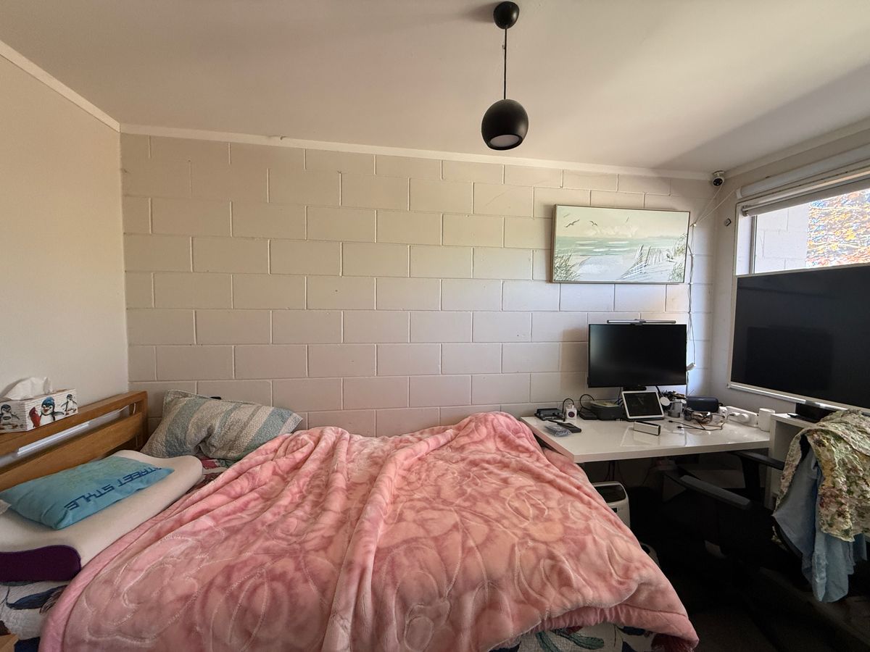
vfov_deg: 85.7
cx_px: 435
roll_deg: -0.4
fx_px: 352
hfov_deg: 102.1
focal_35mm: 14
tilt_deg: -2.8
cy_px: 326
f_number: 2.2
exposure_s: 1/99
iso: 320
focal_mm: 2.22
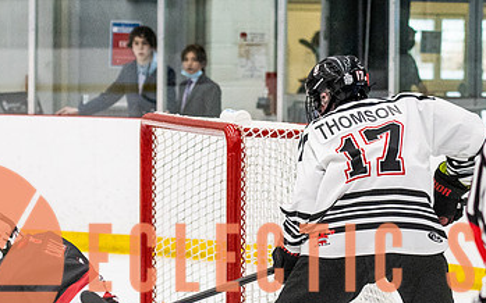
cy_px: 194
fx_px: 2980
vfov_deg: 5.8
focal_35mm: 225
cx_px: 358
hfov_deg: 9.3
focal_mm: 70
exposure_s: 1/640
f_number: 2.8
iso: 2000
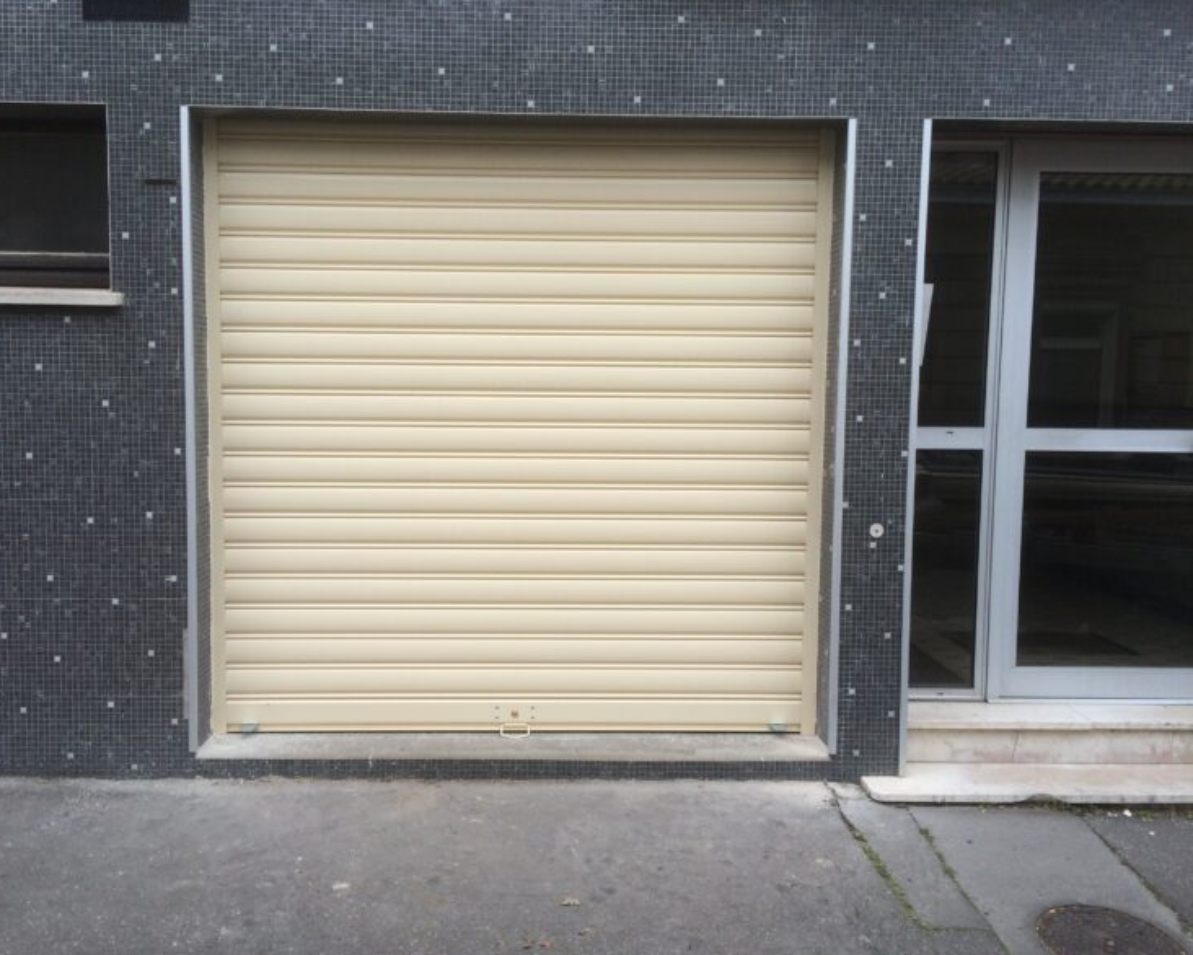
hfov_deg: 55.6
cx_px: 554
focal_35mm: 32
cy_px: 478
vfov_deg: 45.8
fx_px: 1130
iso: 32
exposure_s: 1/283
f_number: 2.2
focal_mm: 4.12
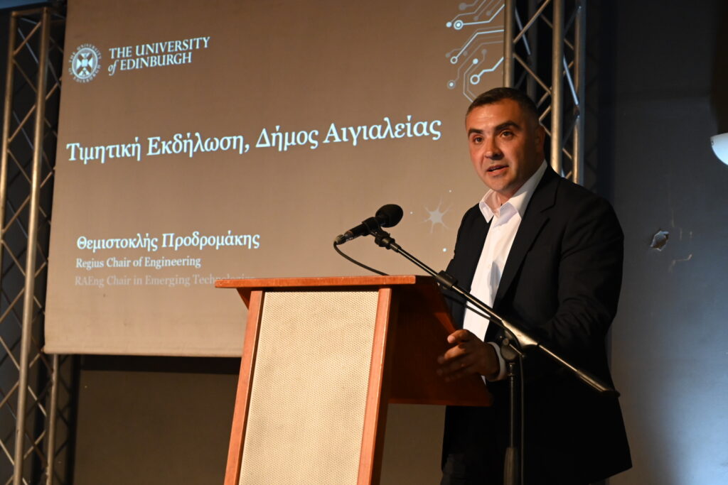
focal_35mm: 70
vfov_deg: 19.5
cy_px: 242
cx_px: 364
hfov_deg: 28.8
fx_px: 1416
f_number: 6.3
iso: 5000
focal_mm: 70
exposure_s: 1/200
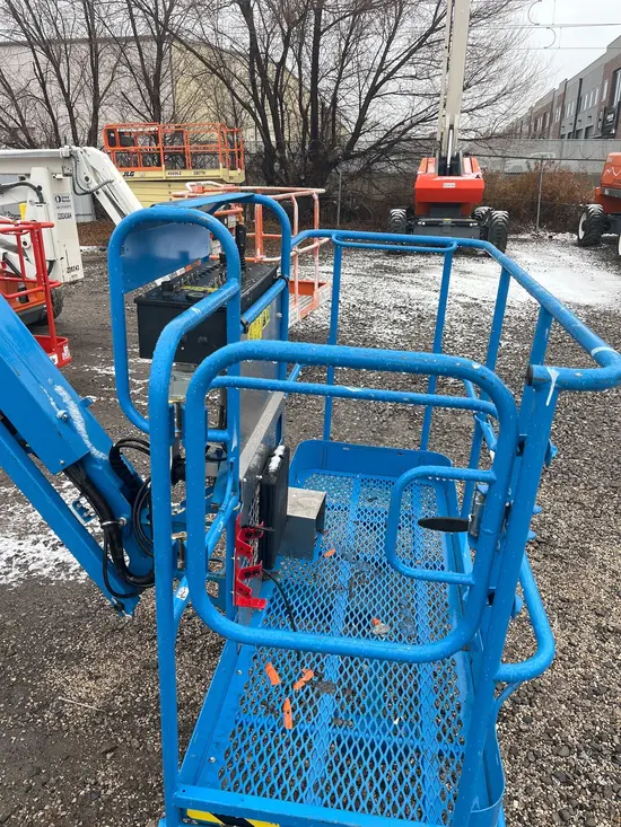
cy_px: 414
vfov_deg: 67.3
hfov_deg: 53.1
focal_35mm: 26
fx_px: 622
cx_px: 310
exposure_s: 1/608
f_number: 1.6
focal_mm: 5.1
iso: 50
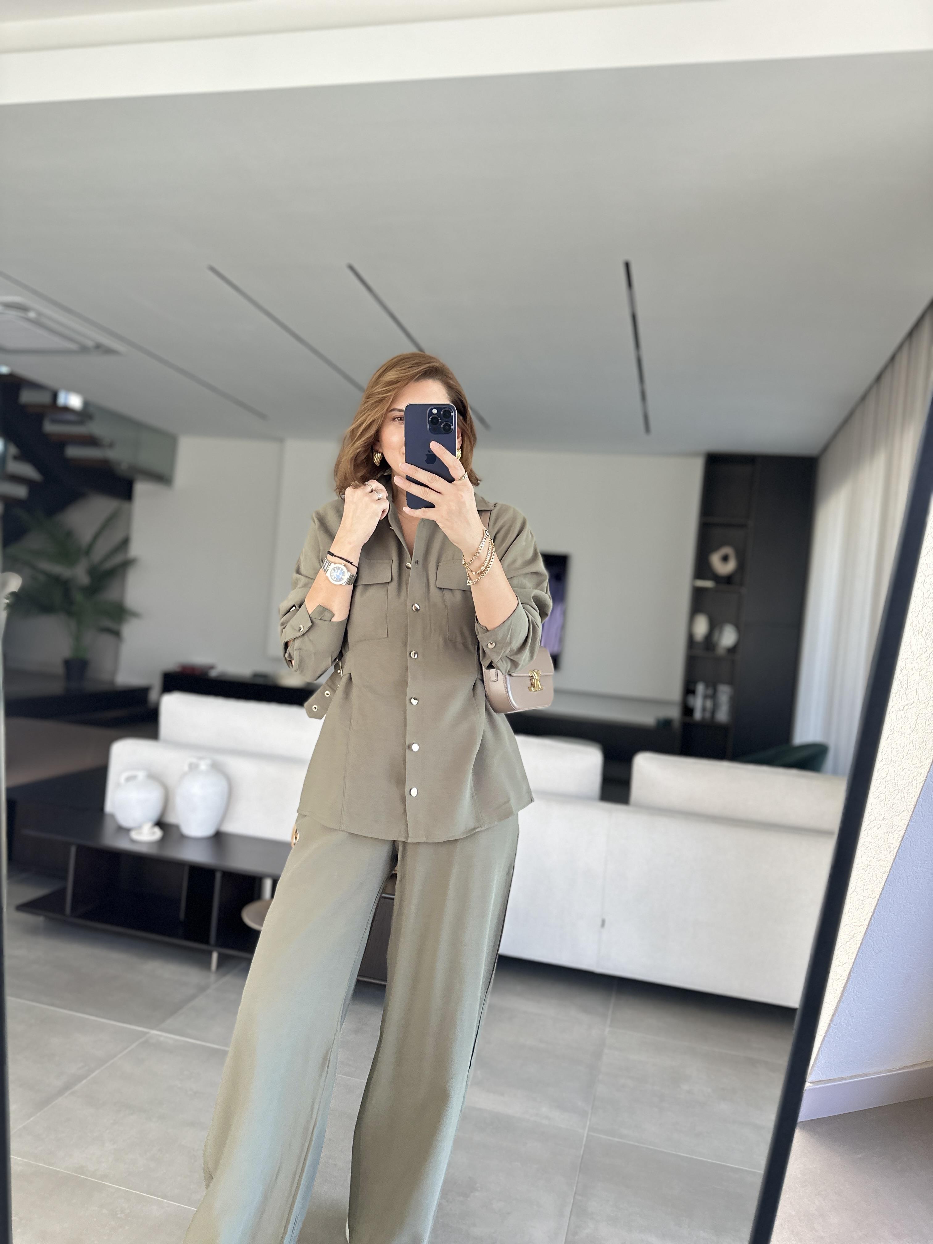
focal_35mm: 24
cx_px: 466
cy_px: 622
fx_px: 862
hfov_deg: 56.8
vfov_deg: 71.6
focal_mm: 6.86
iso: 250
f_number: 1.78
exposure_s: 1/109
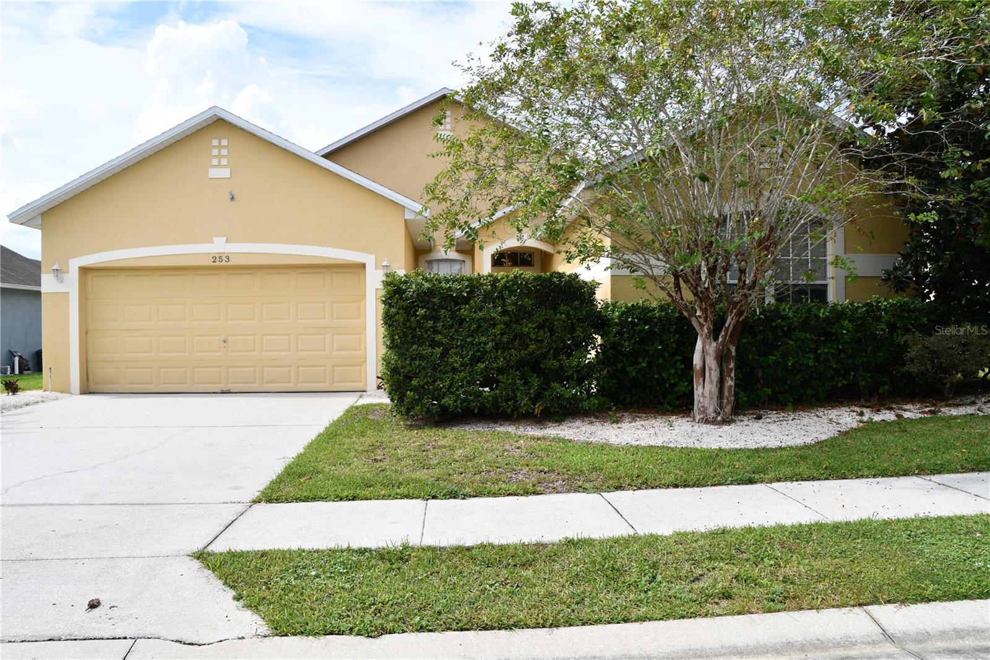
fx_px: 742
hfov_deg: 67.4
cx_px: 495
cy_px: 330
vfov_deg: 47.9
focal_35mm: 27
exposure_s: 1/250
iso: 100
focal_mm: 18
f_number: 8
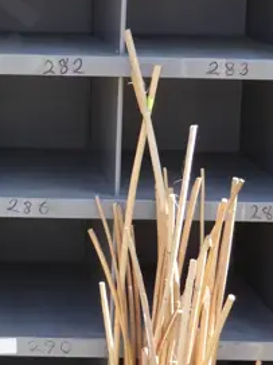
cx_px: -79
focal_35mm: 121
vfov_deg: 16.3
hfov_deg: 11.9
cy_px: 123
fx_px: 1273
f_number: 4
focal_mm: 16
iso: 200
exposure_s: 1/200
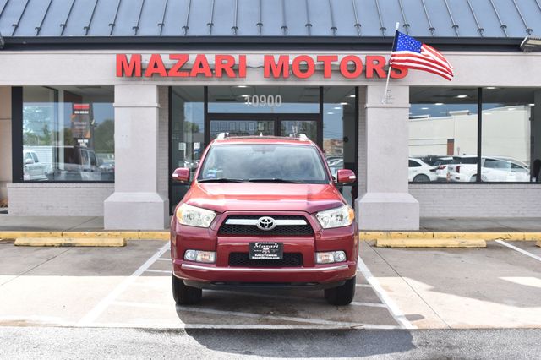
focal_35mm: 42
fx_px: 631
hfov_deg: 46.4
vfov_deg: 31.9
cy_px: 180
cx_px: 270
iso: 200
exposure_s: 1/250
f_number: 8
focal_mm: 28
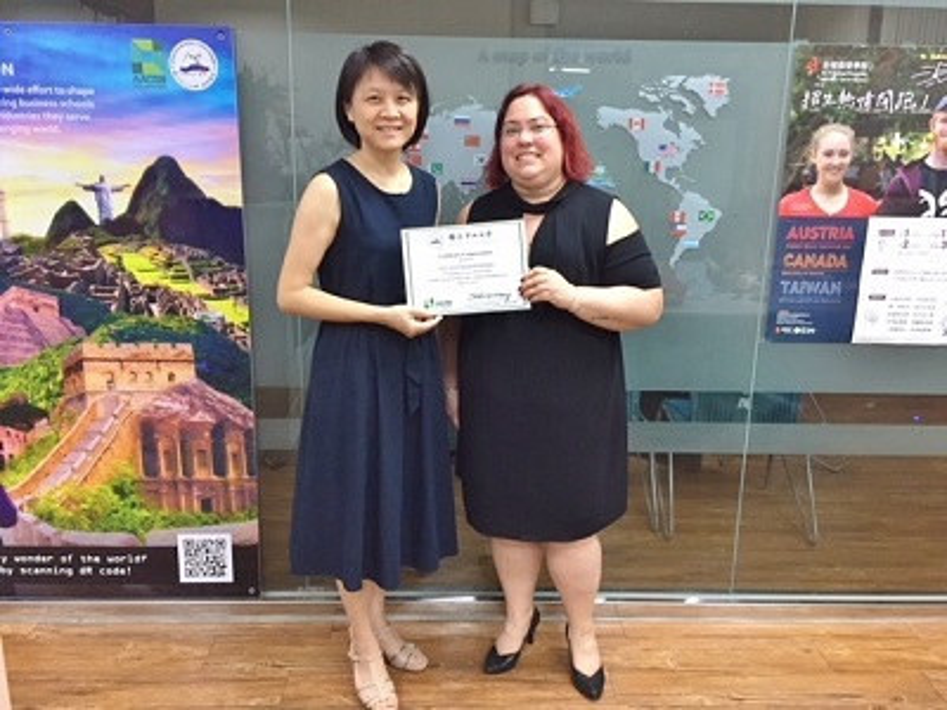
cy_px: 355
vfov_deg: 48.2
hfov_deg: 61.7
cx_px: 474
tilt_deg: -15.9
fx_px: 793
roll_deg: -1.7
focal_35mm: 29
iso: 125
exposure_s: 1/30
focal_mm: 4.15
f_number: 2.2
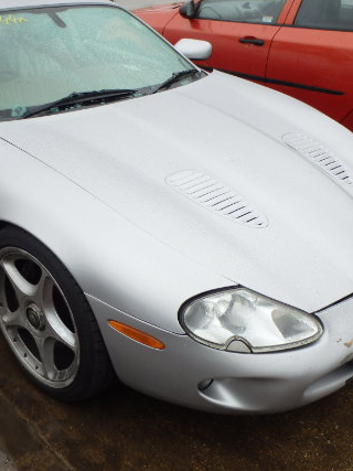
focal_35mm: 45
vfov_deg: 42.1
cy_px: 229
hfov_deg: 32.0
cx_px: 126
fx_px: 612
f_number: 4.1
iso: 125
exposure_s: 1/80
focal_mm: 5.4
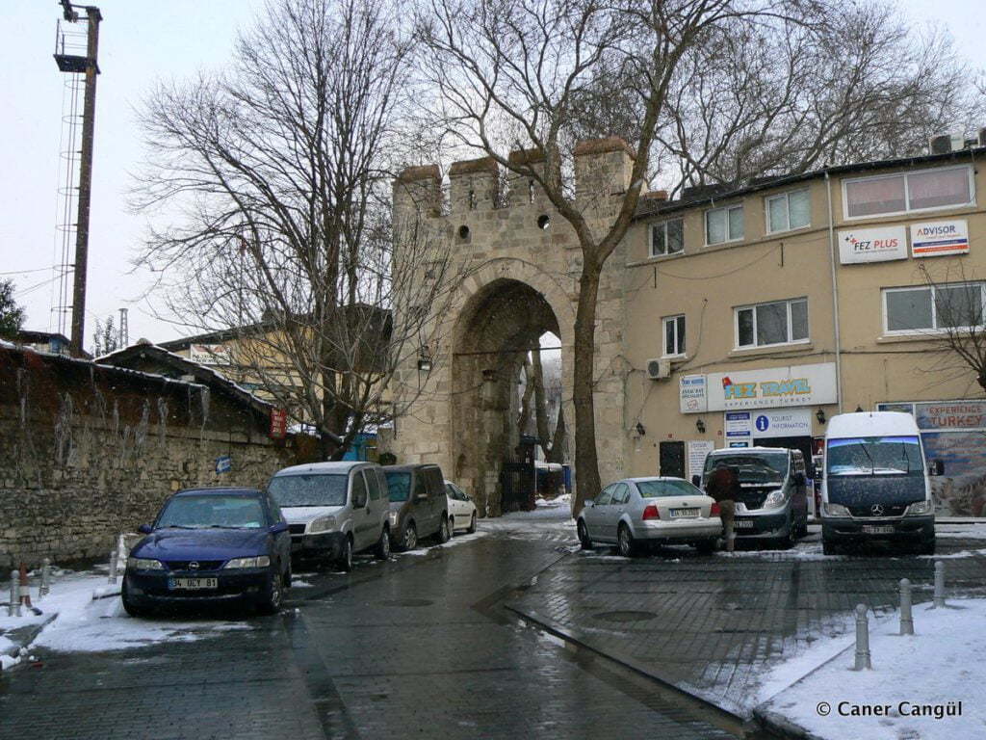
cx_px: 493
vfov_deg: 39.7
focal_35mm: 36
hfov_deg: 51.4
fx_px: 1025
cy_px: 370
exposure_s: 1/200
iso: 100
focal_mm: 6
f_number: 5.6
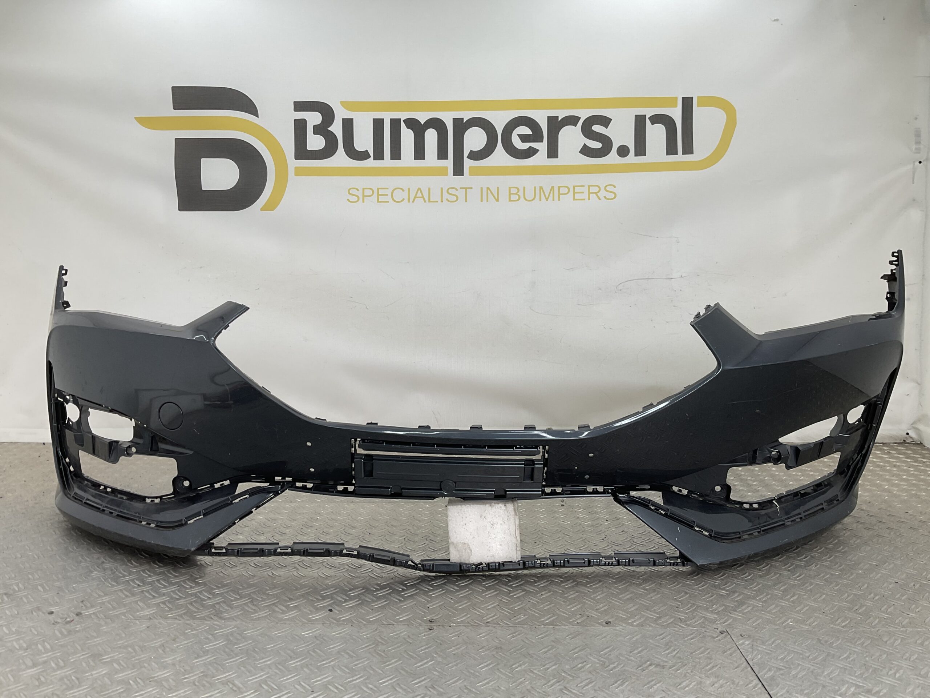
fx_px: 779
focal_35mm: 29
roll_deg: -0.8
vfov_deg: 48.2
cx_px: 465
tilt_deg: -7.3
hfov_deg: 61.7
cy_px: 349
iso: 16
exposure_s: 1/154
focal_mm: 3
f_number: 1.8
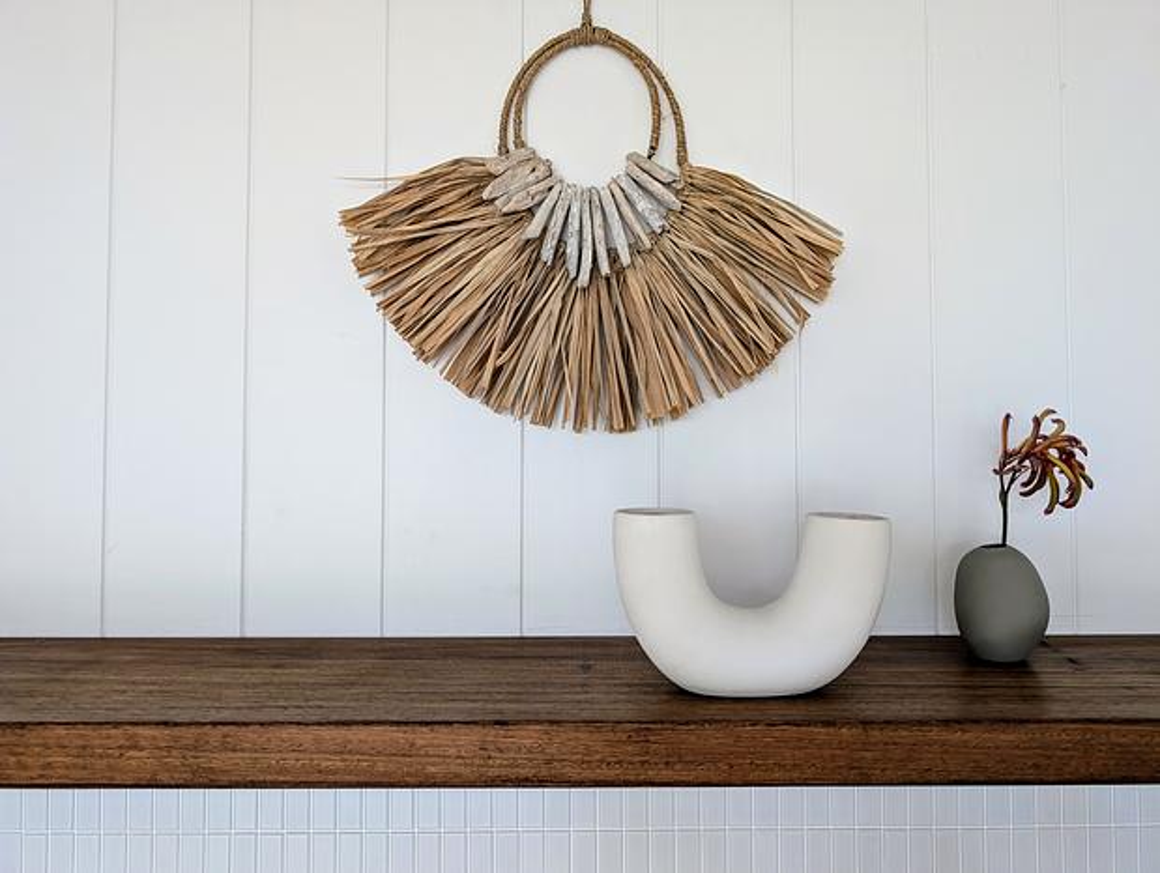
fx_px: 805
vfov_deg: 56.9
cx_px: 580
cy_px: 436
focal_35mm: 24
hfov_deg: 71.5
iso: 135
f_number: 1.68
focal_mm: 6.9
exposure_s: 1/27.3
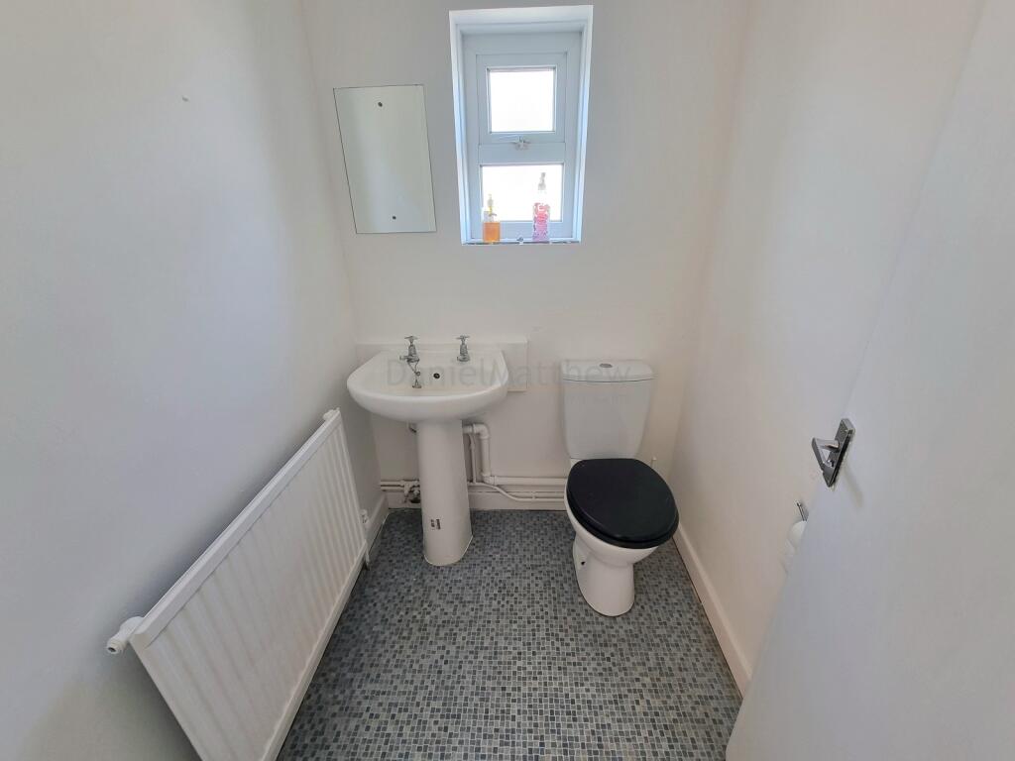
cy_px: 380
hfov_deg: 106.2
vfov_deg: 89.9
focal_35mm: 13
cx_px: 508
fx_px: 381
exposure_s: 1/50
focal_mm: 2.2
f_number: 2.2
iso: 100
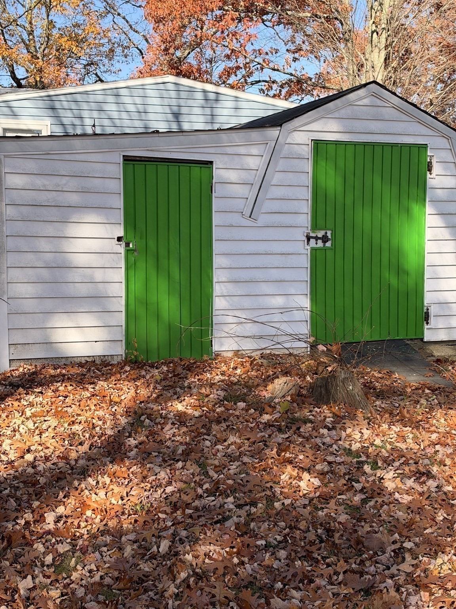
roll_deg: +0.2
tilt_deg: -3.3
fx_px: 843
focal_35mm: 48
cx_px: 228
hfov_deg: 30.3
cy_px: 304
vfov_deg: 39.7
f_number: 1.8
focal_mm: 6.93
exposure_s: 1/1337
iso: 64
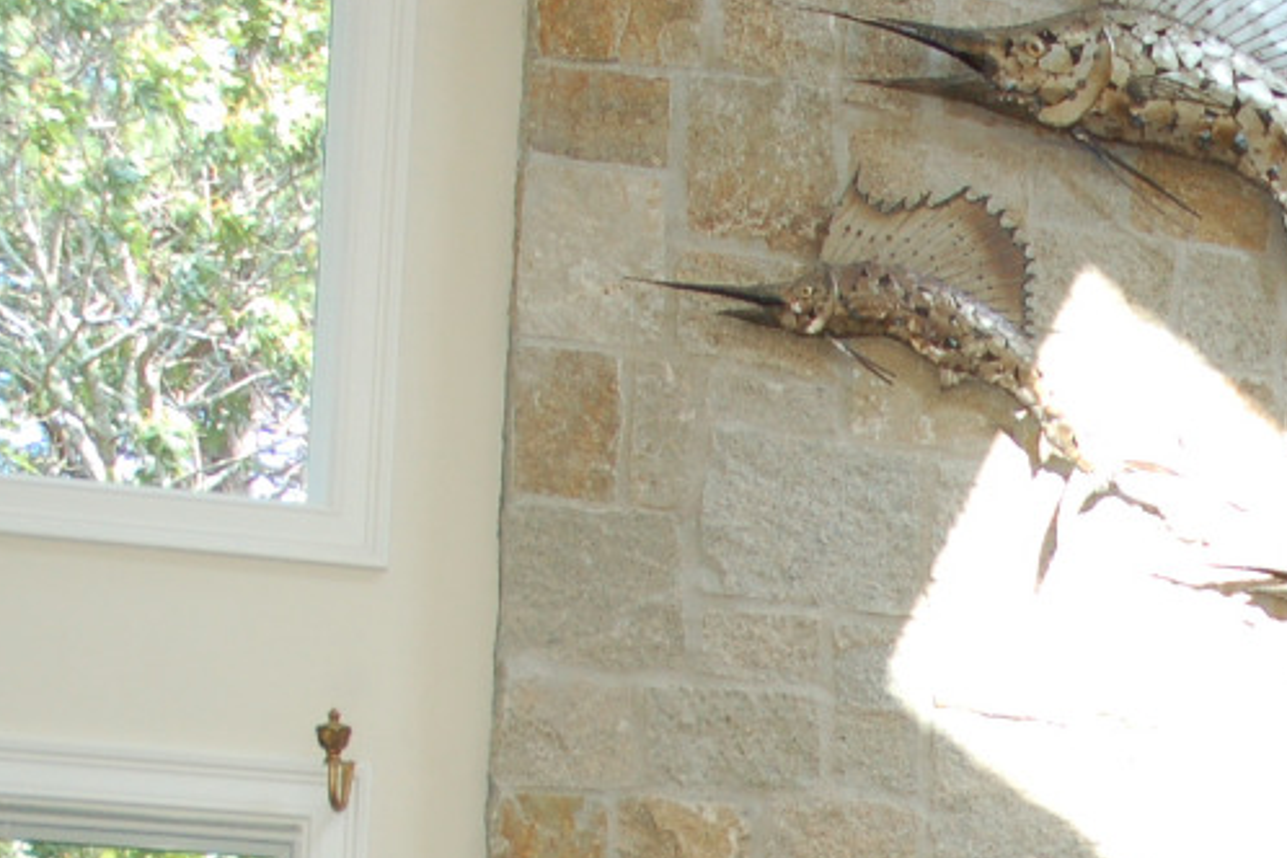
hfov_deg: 22.1
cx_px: 1334
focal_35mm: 88
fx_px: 3146
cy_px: 1339
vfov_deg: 14.4
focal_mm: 18
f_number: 3.5
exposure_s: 1/160
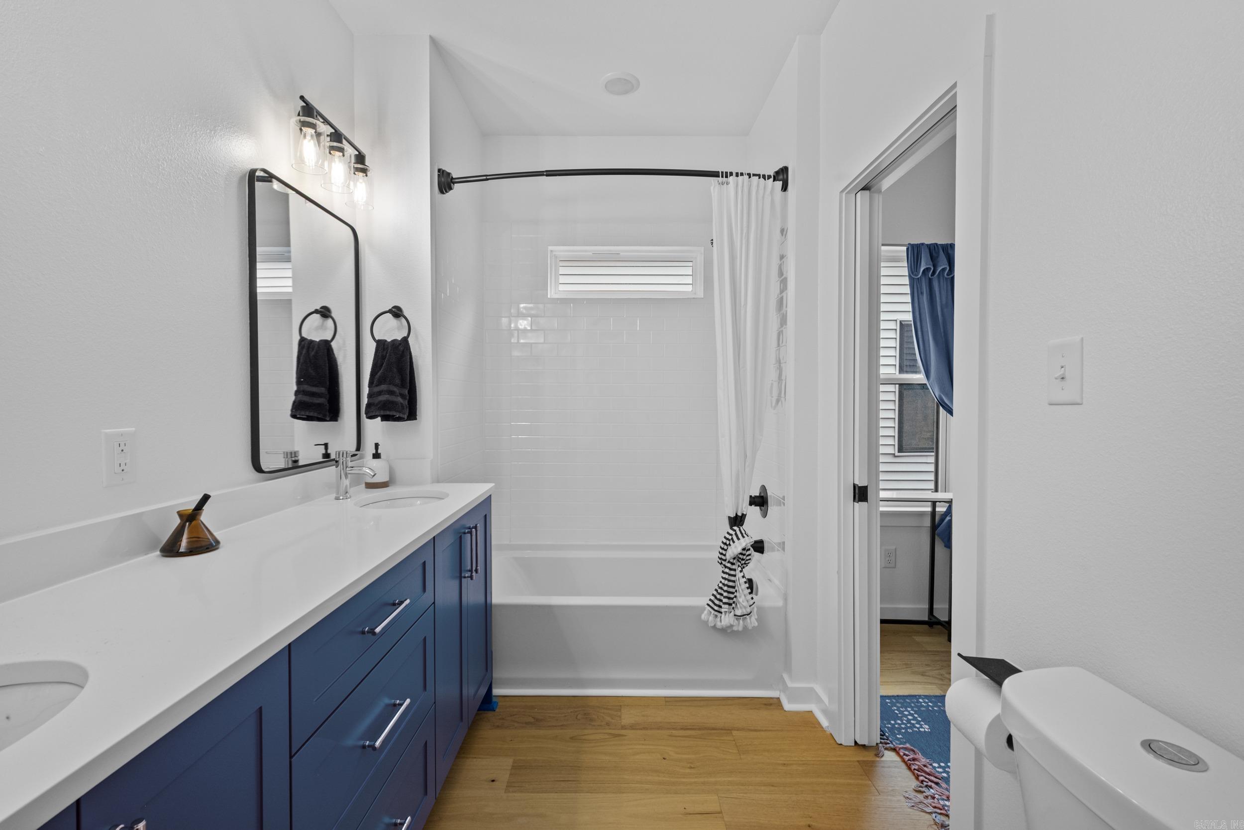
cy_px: 415
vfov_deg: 77.3
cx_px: 622
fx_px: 518
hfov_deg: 100.4
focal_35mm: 15
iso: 400
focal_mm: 10
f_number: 6.4
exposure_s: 1/10
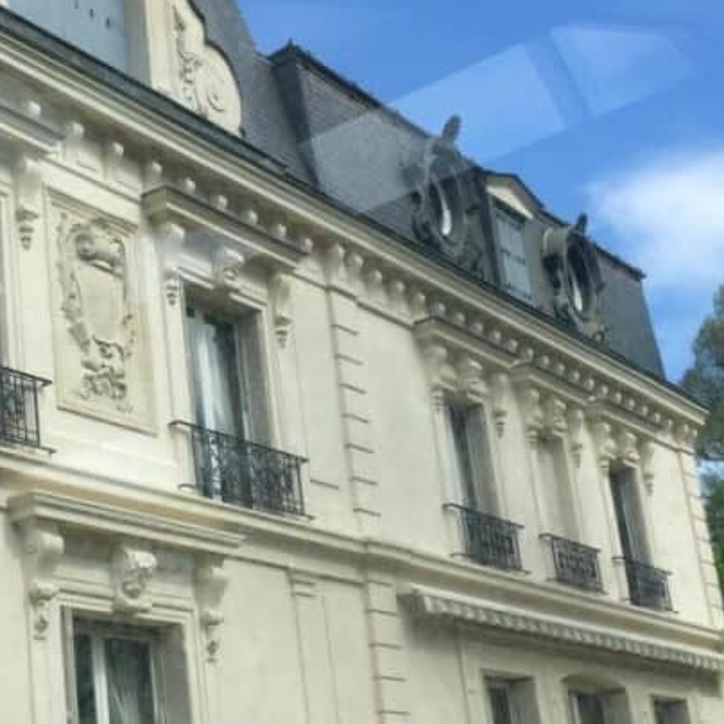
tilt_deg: +18.3
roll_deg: +5.1
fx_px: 1538
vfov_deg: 26.3
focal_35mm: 65
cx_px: 181
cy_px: 482
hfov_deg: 26.2
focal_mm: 4.15
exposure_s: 1/1364
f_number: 2.2
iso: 32
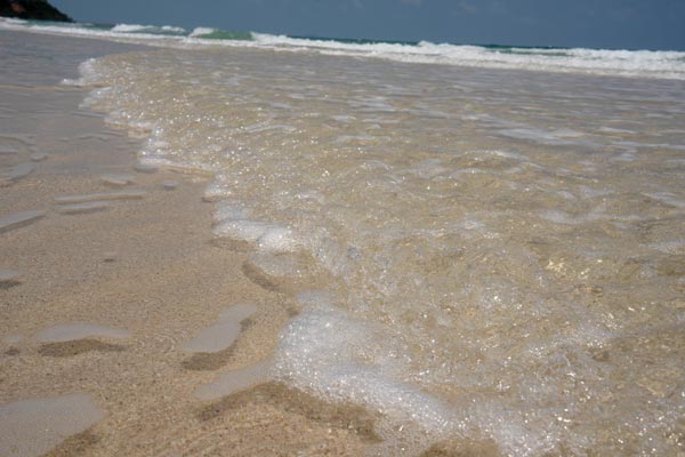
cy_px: 228
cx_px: 342
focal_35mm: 41
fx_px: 780
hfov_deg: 47.4
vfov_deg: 32.6
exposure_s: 1/2000
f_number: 18
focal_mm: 41
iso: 400
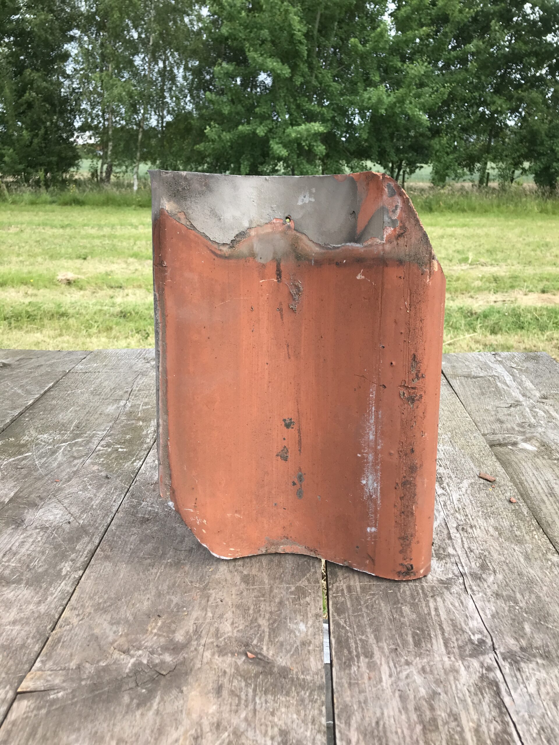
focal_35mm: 28
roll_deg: -0.4
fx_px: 603
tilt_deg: -17.8
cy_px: 372
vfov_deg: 63.4
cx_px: 280
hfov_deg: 49.7
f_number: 1.8
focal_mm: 3.99
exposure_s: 1/553
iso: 20
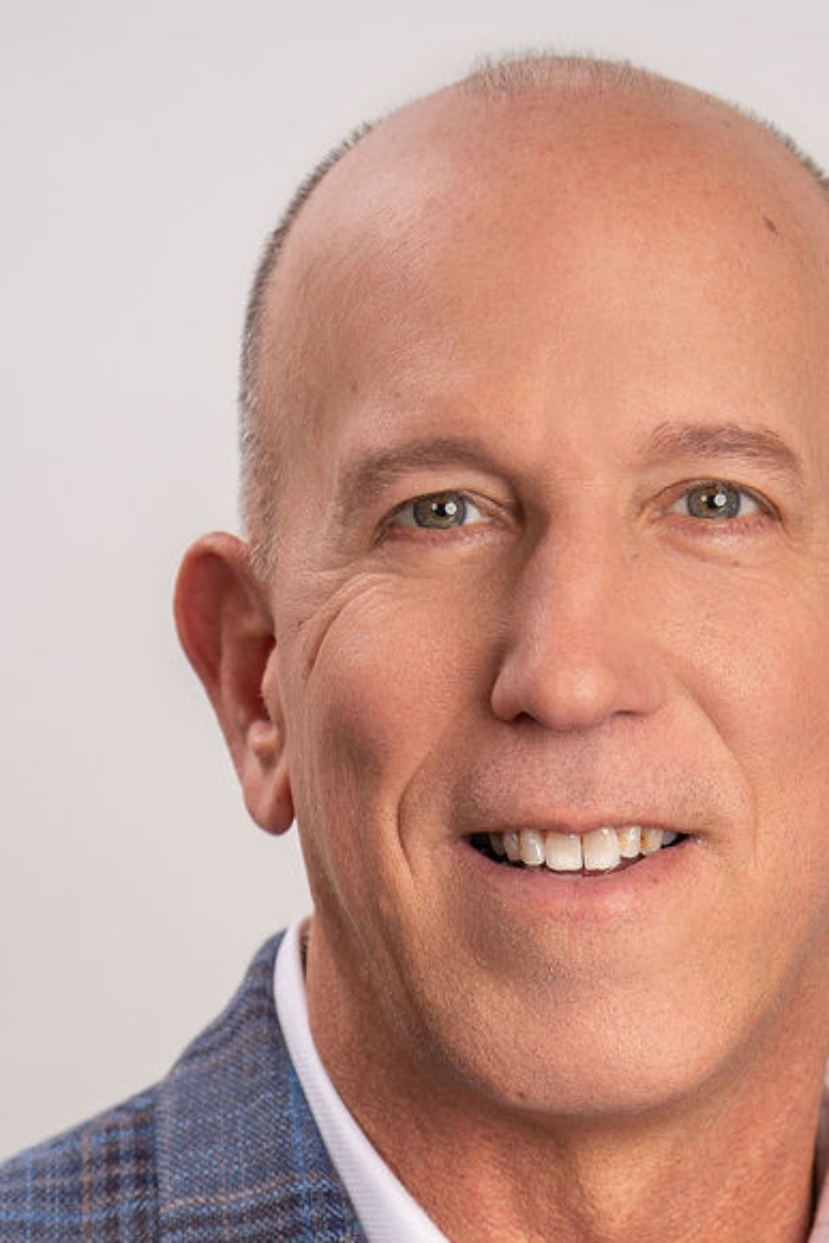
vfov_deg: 10.0
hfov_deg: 6.7
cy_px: 1337
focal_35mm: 204
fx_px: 7042
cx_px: 546
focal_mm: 77
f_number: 2.8
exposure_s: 1/320
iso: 100
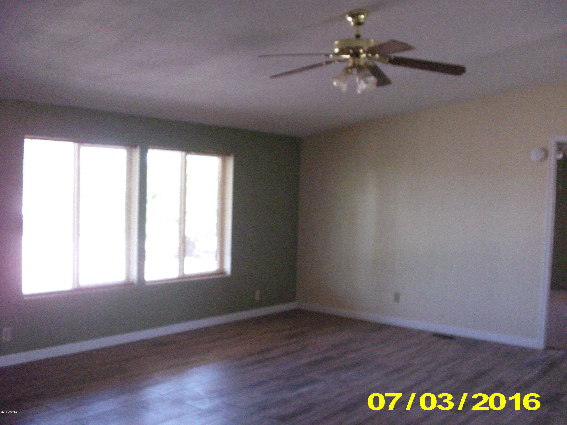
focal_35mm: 38
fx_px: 622
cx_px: 284
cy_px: 212
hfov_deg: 49.0
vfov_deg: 37.7
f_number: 3.1
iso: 330
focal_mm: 6.3
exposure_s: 1/60
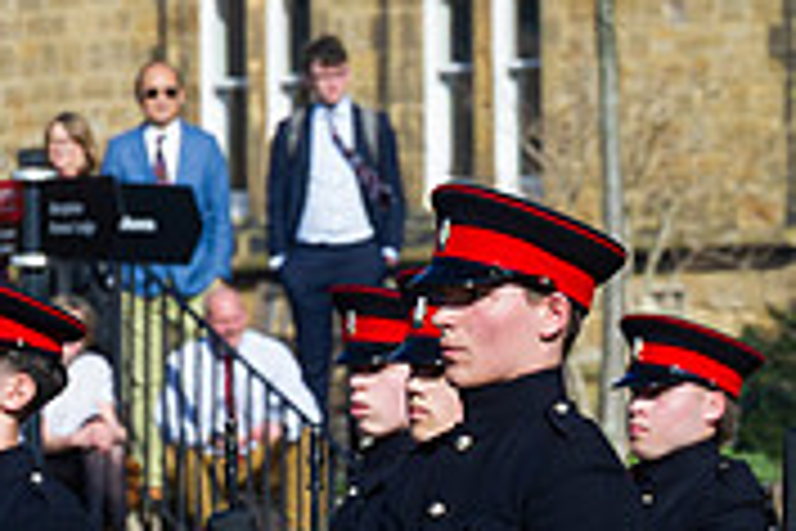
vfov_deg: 2.0
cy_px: 576
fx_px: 14880
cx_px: 942
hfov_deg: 3.1
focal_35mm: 673
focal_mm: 200
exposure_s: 1/400
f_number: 11
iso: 320
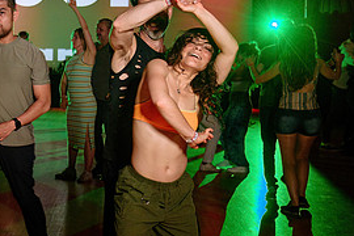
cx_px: 1
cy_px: 154
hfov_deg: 23.5
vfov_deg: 16.4
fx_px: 816
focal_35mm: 83
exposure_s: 1/60
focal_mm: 35
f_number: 2.8
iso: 1000
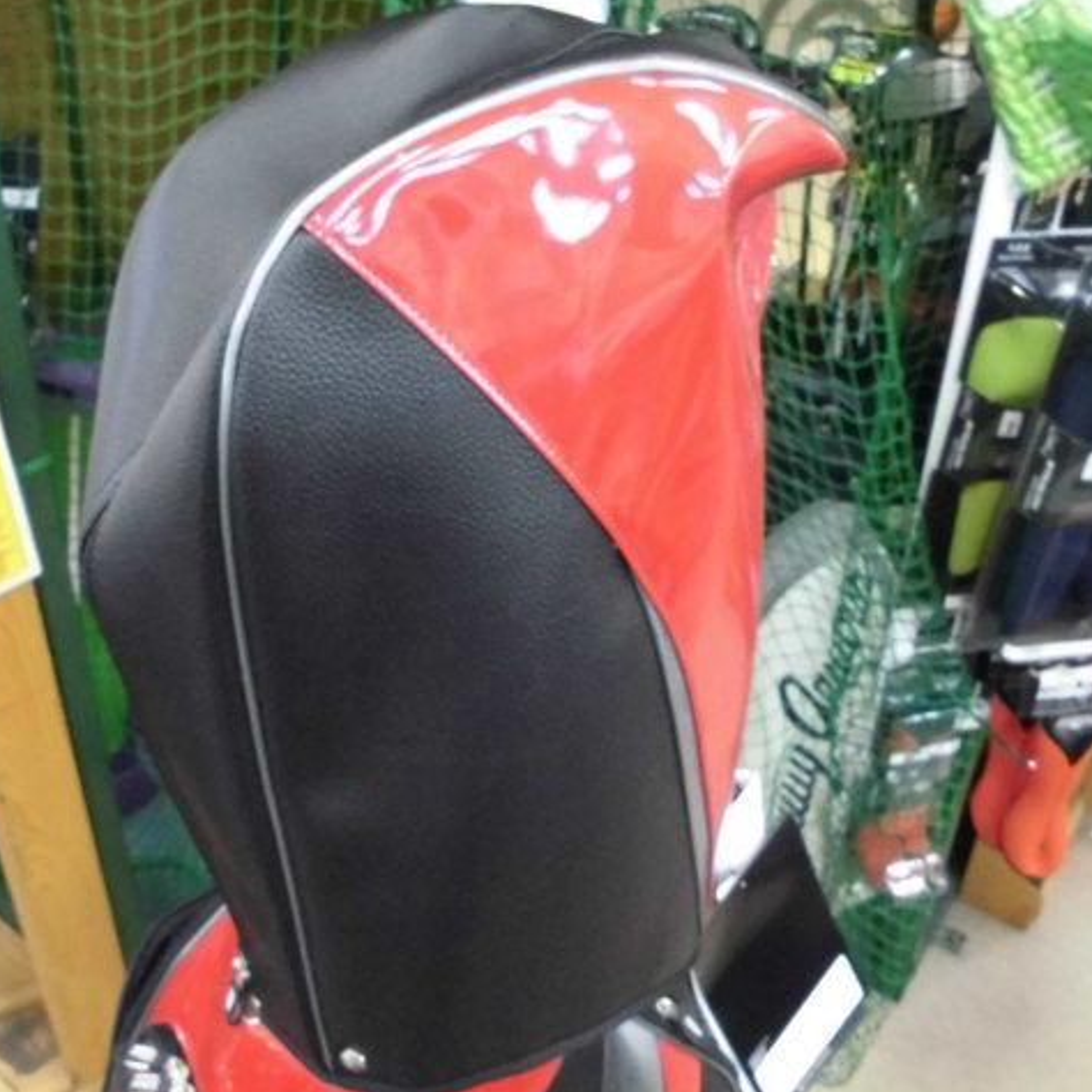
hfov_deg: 52.3
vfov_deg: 52.5
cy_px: 546
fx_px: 1106
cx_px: 454
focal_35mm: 31
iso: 800
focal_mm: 4.6
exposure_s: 1/20
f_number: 3.5
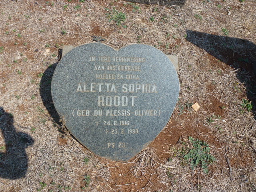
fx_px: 192
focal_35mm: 26
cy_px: 96
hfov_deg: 67.3
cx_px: 128
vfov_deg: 53.1
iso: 100
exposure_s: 1/1000
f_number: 4
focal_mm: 4.7
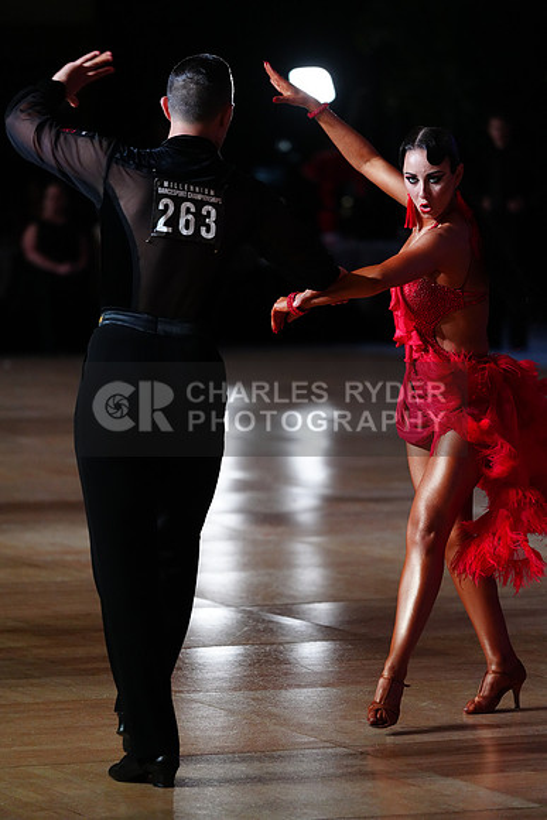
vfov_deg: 10.3
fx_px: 4555
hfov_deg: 6.9
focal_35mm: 200
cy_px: 410
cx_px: 274
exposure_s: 1/400
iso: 3200
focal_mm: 200
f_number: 4
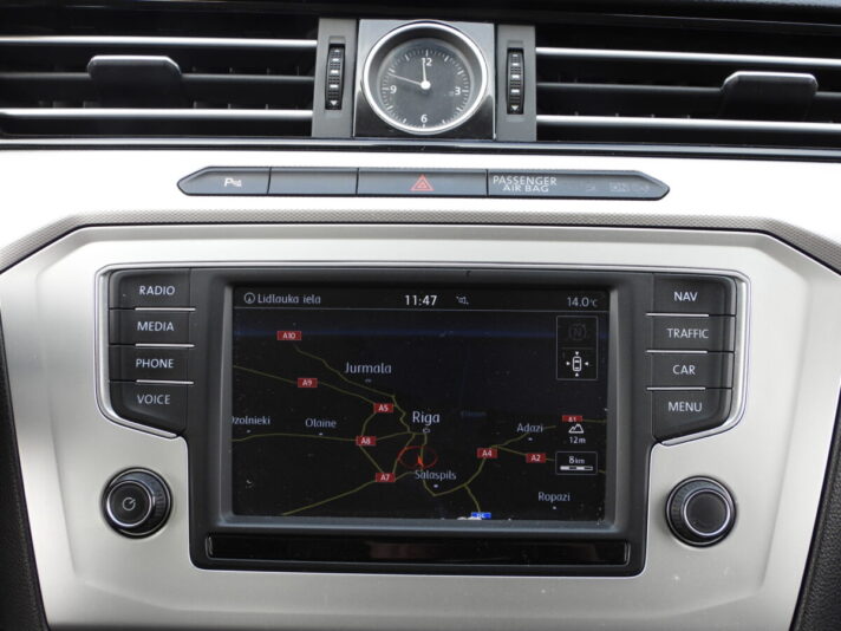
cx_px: 420
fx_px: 1069
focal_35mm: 44
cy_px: 316
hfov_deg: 42.9
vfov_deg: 32.9
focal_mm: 7.9
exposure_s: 1/80
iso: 100
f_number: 3.2
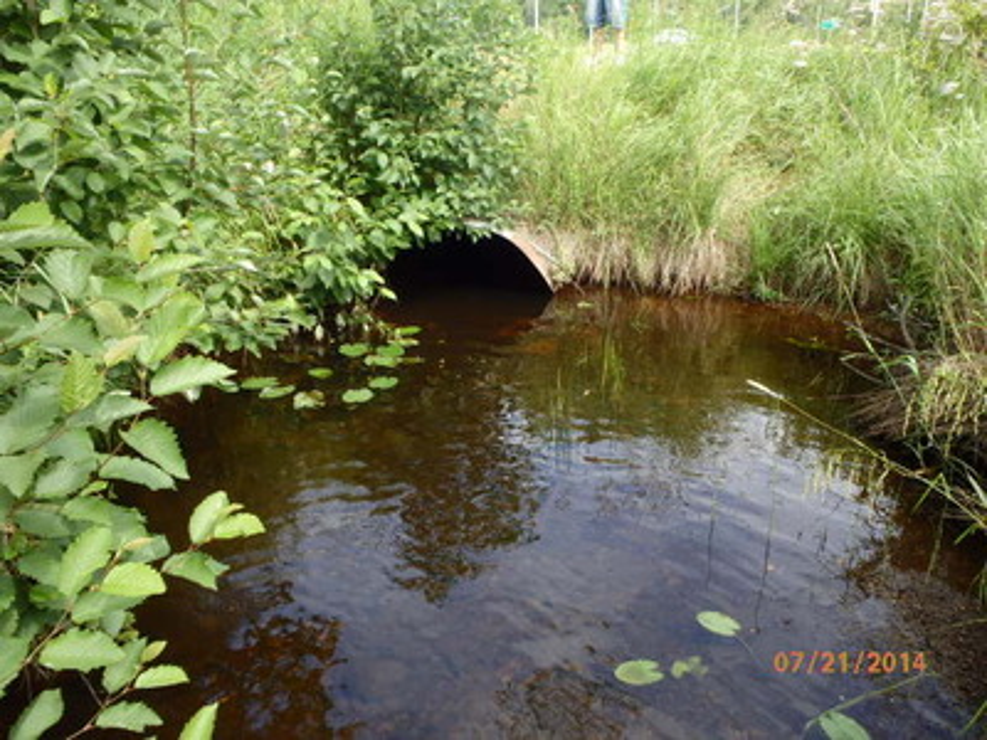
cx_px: 494
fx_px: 798
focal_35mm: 28
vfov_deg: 49.7
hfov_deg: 63.4
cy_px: 370
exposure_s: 1/160
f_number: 3.9
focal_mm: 5
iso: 125
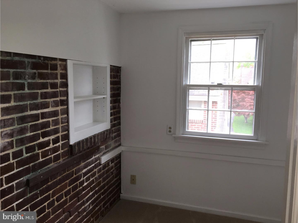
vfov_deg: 48.2
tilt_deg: -6.7
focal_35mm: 29
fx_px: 250
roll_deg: -2.3
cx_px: 149
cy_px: 112
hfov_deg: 61.7
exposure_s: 1/60
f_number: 2.2
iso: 32
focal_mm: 4.15
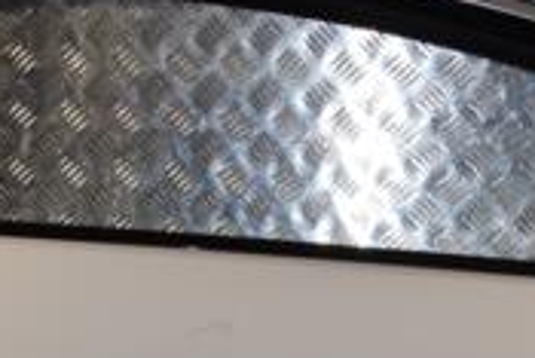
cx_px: 318
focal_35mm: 108
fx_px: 1602
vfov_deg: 12.3
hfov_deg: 18.9
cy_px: 474
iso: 800
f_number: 13
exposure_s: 1/200
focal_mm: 21
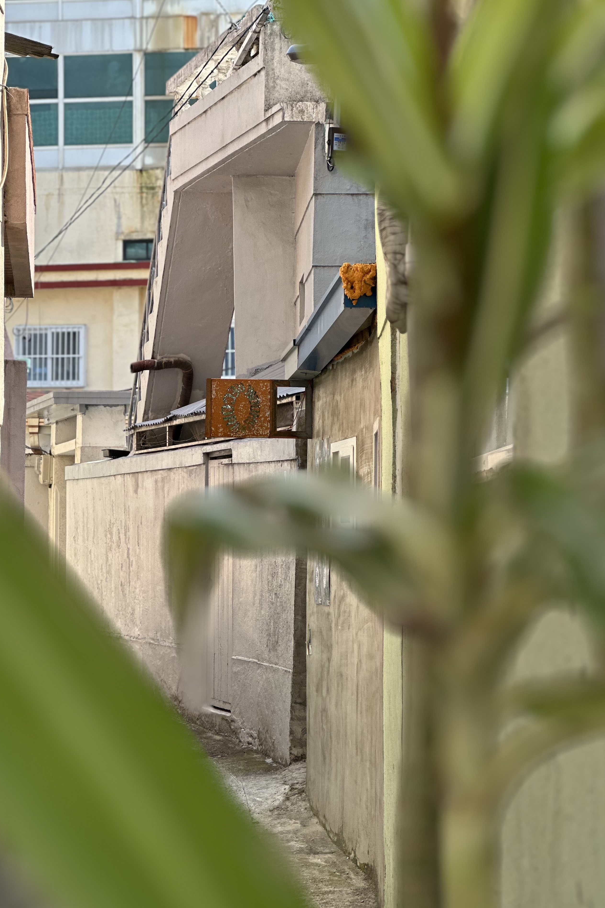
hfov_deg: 16.1
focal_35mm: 85
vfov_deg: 23.9
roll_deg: -0.9
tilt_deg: +1.8
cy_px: 480
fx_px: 2142
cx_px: 247
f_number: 2.8
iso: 32
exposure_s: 1/362
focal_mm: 9
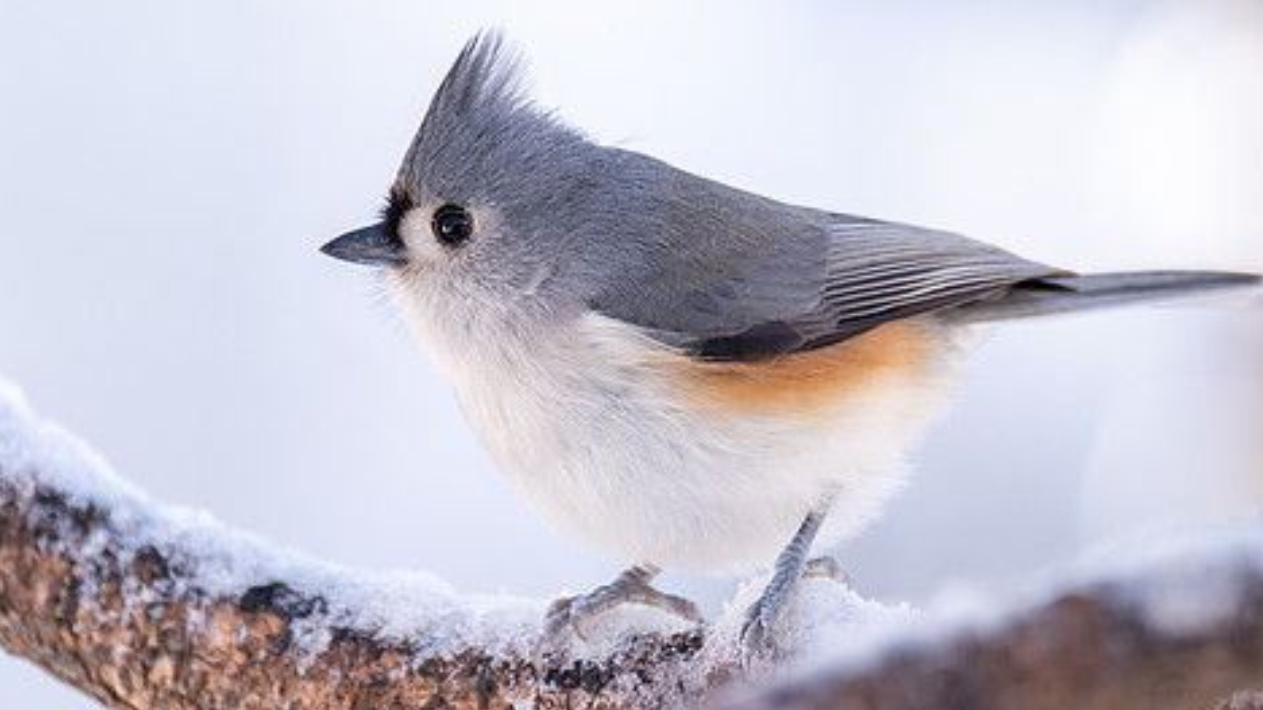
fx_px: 34085
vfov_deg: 1.2
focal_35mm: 1018
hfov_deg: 2.1
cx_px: 657
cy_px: 395
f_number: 6.3
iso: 400
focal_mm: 600
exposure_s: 1/200
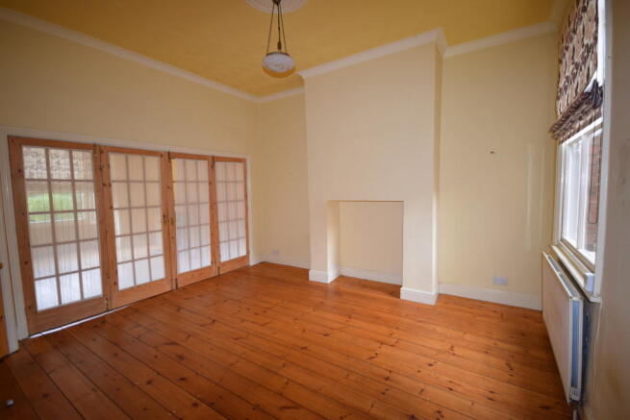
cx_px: 315
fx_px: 263
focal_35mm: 15
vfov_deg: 77.4
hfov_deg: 100.4
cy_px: 210
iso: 800
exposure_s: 1/80
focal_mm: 10
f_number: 4.5
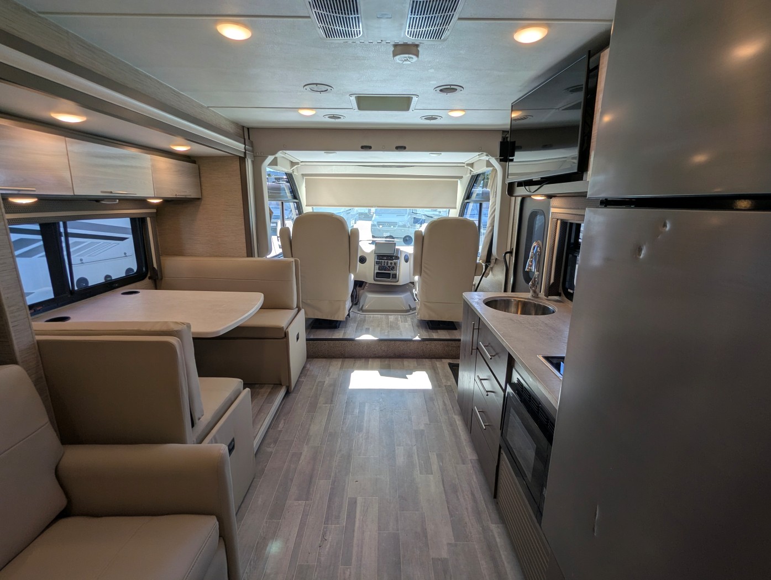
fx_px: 357
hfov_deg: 94.4
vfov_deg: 78.2
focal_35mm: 16
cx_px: 386
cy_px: 290
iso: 46
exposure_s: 1/298
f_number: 2.2
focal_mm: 2.35
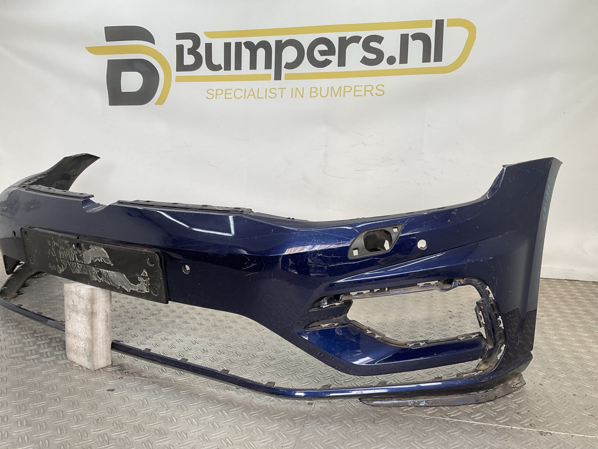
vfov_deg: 48.2
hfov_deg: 61.7
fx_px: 501
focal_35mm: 29
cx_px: 299
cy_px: 224
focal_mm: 3
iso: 16
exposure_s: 1/163
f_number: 1.8
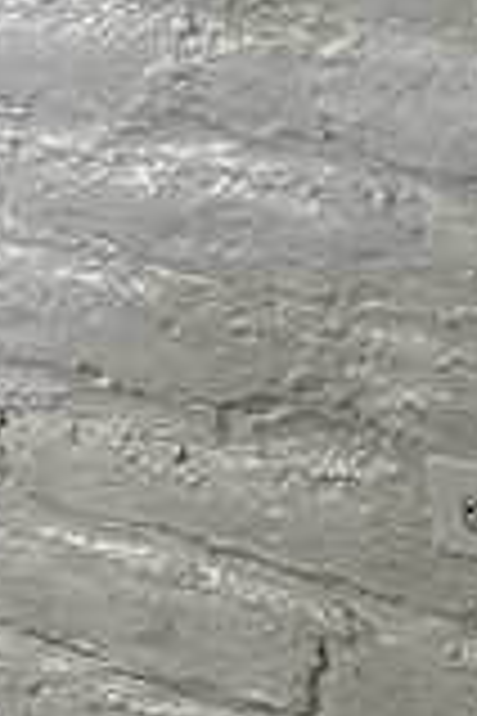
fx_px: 3200
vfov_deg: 12.0
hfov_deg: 7.8
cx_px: -720
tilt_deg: -6.1
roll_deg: +2.1
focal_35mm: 161
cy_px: -450
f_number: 1.78
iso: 160
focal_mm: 6.76
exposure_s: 1/121
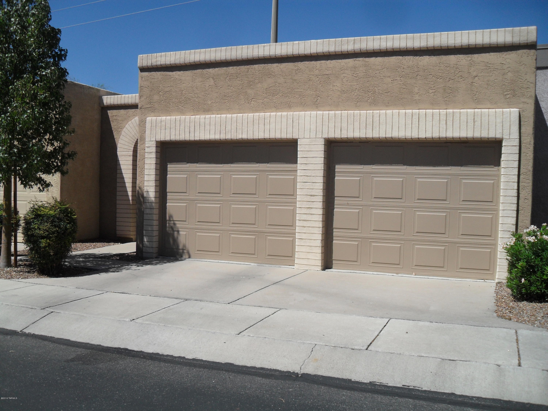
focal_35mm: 35
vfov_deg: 40.7
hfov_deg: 52.6
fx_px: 554
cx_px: 274
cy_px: 206
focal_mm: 6.2
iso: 100
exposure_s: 1/250
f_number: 8.9
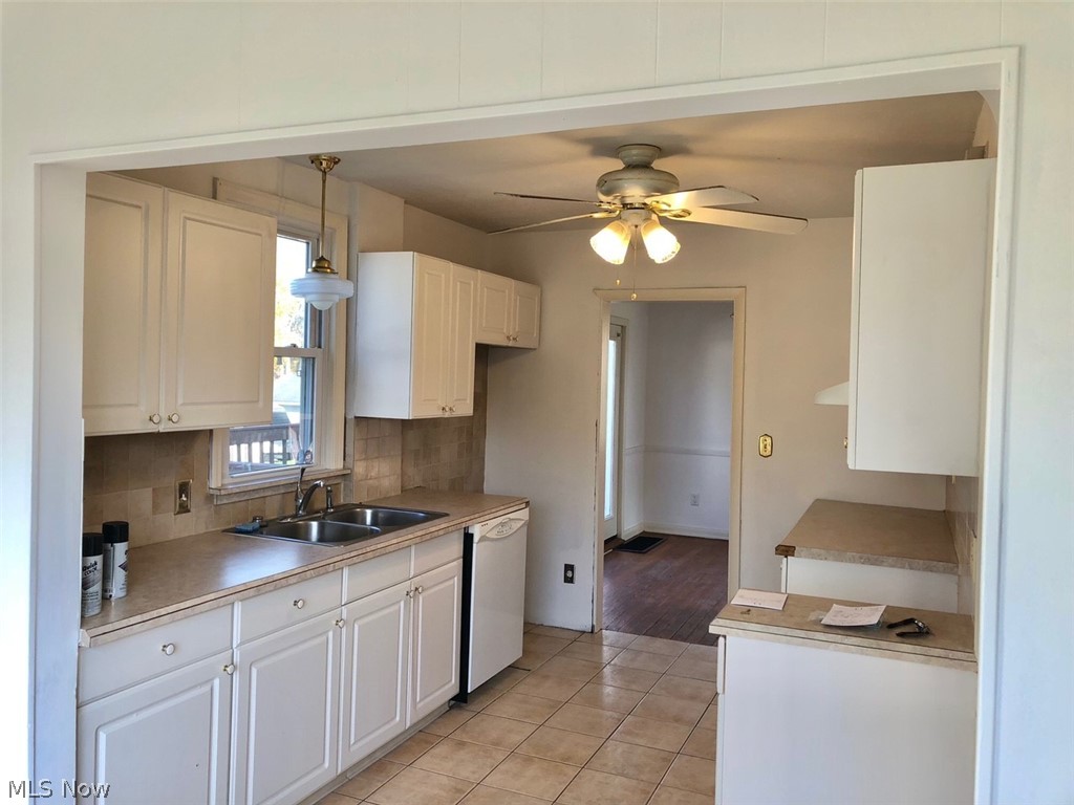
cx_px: 537
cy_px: 402
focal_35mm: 28
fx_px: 869
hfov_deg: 63.4
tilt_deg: -0.6
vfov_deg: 49.7
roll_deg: -1.2
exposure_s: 1/120
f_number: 1.8
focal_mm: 3.99
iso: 32
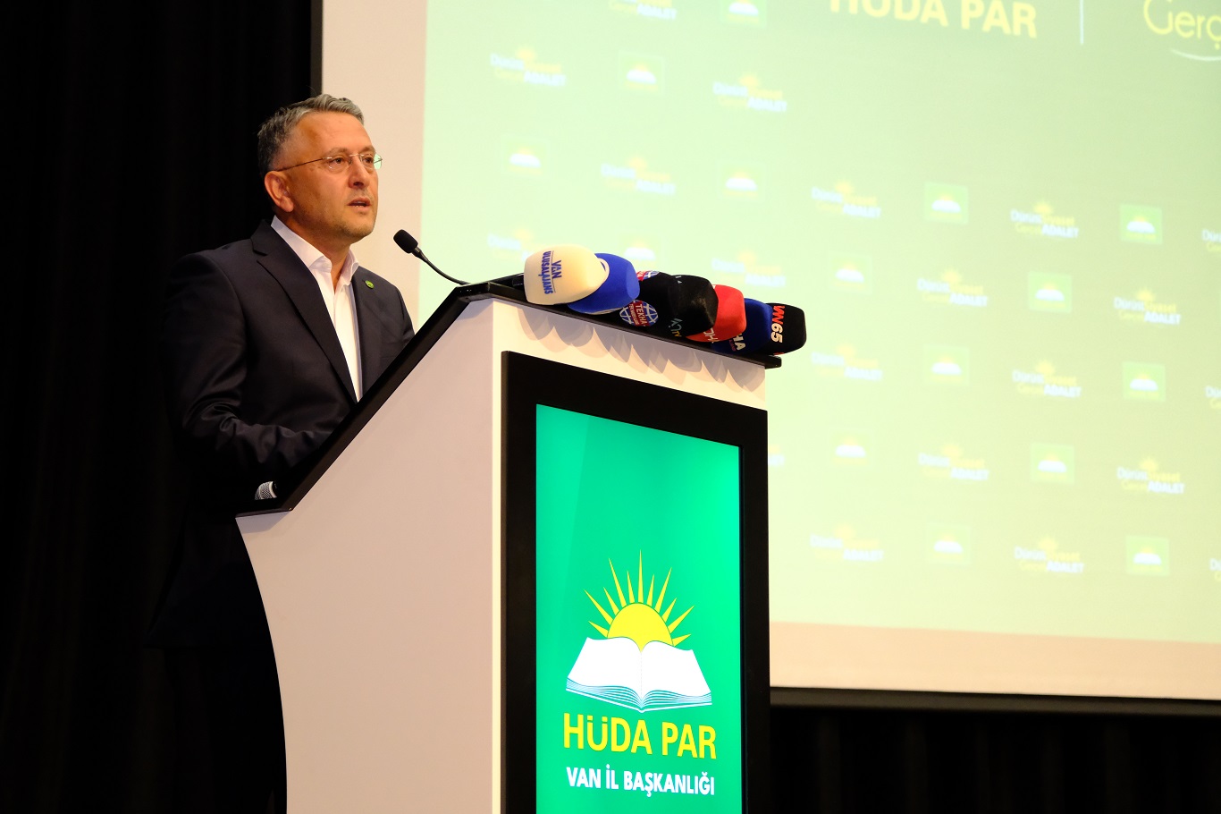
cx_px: 610
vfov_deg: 16.1
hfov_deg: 23.9
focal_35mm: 85
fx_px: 2882
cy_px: 407
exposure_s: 1/80
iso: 4000
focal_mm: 56.5
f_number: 4
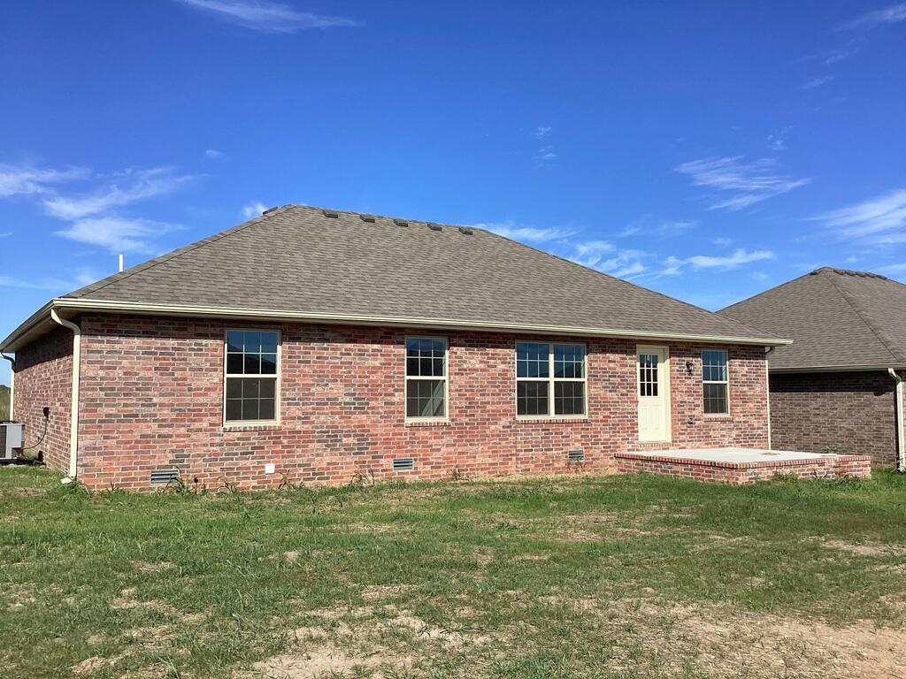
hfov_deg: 58.4
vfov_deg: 45.4
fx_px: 811
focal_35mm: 31
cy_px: 340
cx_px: 453
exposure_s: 1/1597
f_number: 2.4
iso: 25
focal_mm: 3.3
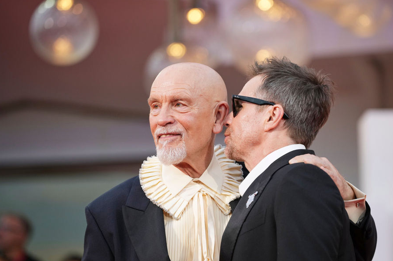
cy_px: 116
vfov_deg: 7.9
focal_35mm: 173
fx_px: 1887
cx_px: 223
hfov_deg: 11.9
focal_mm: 151
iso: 800
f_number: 2.8
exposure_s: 1/800
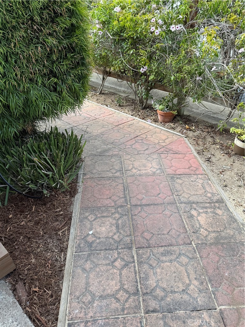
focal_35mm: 24
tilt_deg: -34.5
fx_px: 226
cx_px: 122
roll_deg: +1.6
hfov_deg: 56.8
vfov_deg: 71.6
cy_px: 164
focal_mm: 6.76
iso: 80
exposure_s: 1/868
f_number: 1.78
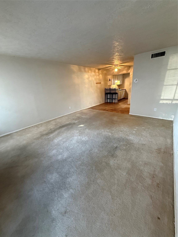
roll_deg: +3.2
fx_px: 96
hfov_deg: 85.7
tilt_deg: -18.7
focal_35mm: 14
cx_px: 89
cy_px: 118
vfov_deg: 102.1
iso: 640
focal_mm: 2.22
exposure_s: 1/60
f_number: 2.2
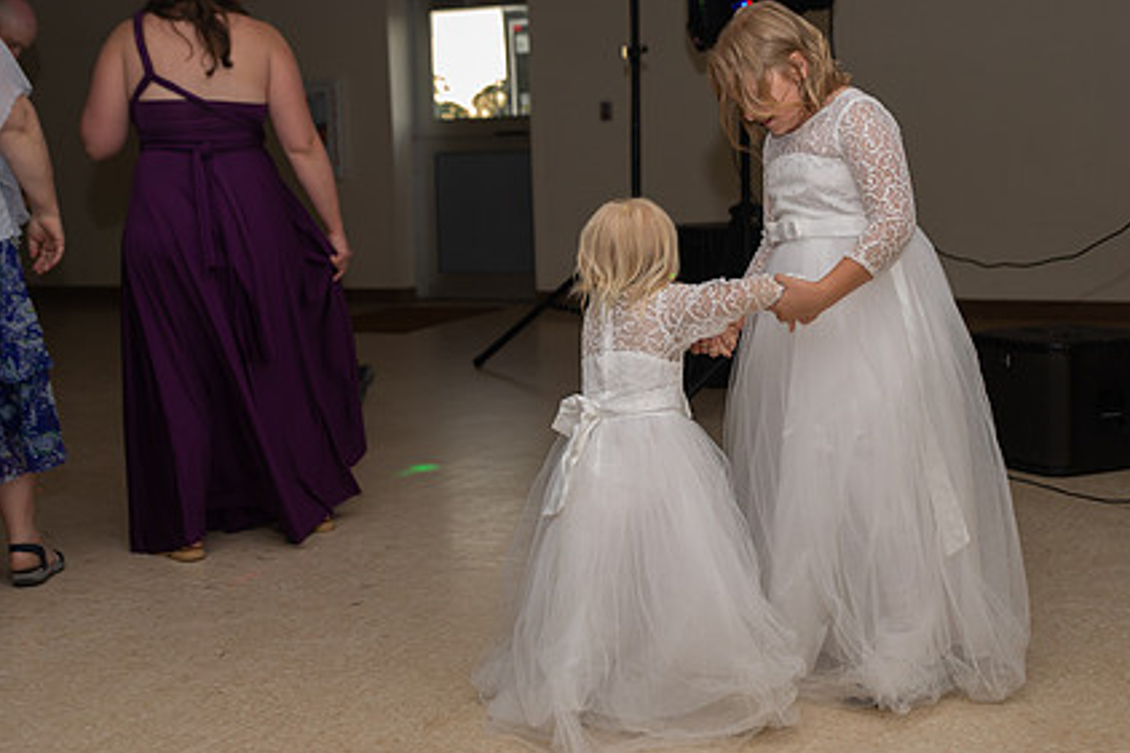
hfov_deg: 36.2
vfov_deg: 24.6
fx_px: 1726
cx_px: 627
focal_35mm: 55
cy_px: 342
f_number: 3.5
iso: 800
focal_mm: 40
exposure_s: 1/125
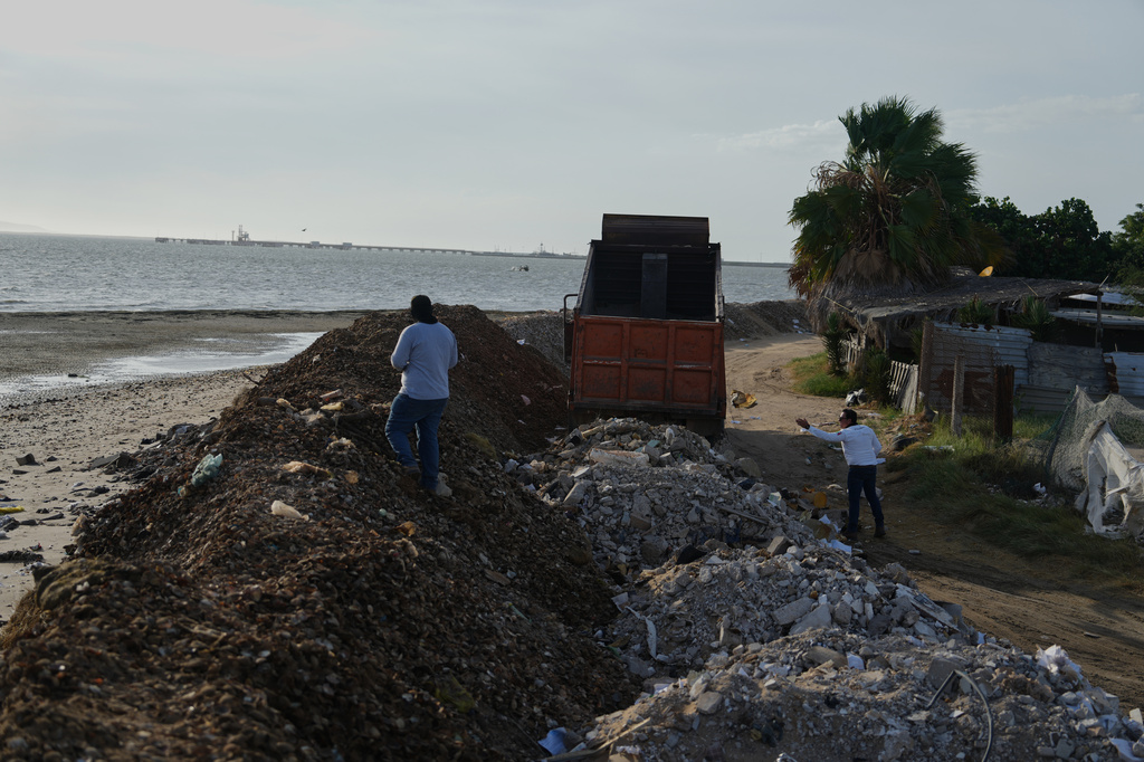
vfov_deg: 27.5
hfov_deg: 40.4
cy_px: 381
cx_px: 572
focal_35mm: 49
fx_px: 1557
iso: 50
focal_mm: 49
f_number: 2.8
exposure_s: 1/1000
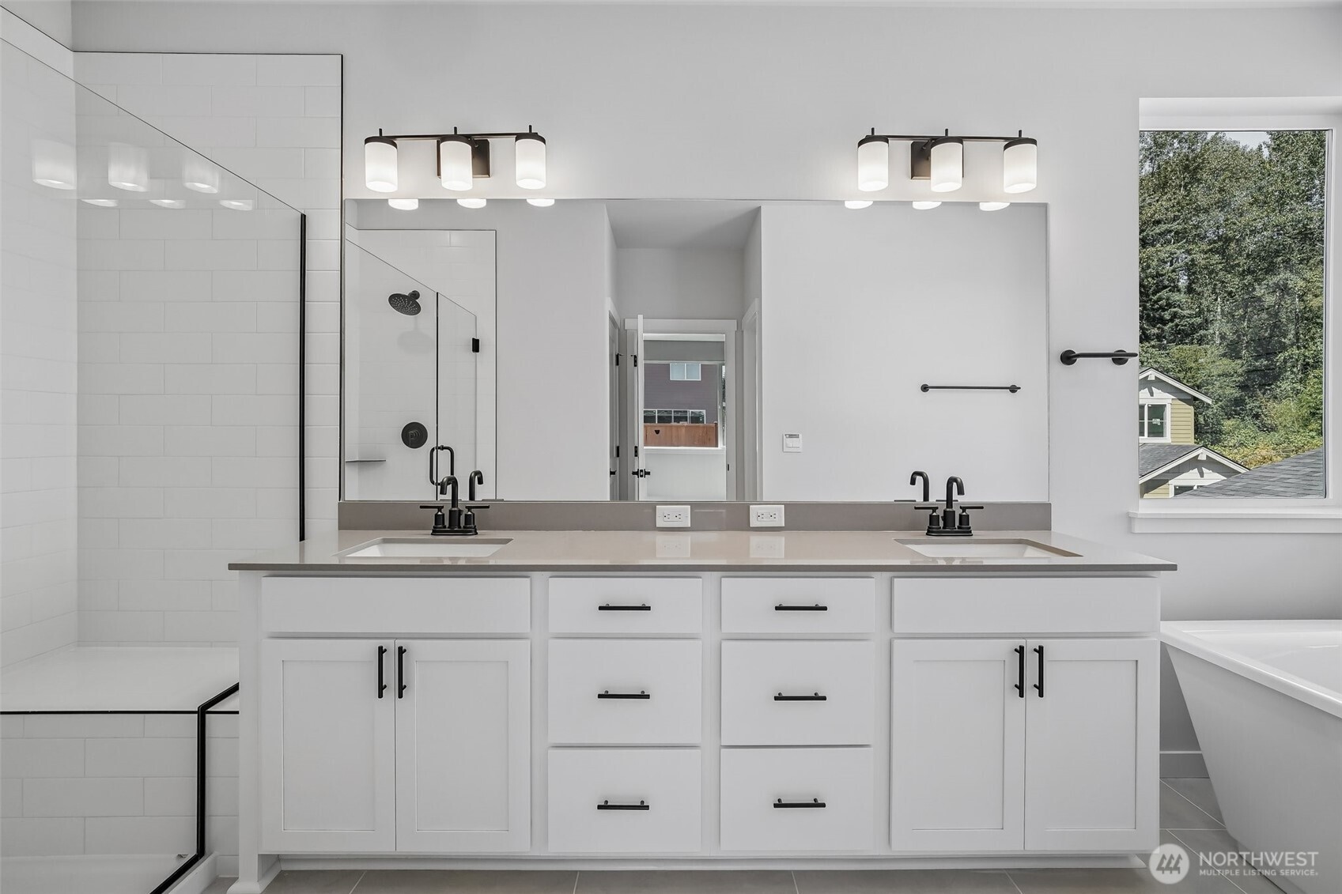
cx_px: 671
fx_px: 596
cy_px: 447
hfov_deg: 96.7
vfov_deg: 73.7
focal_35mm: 16
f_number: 8
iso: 1600
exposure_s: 1/160
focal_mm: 16
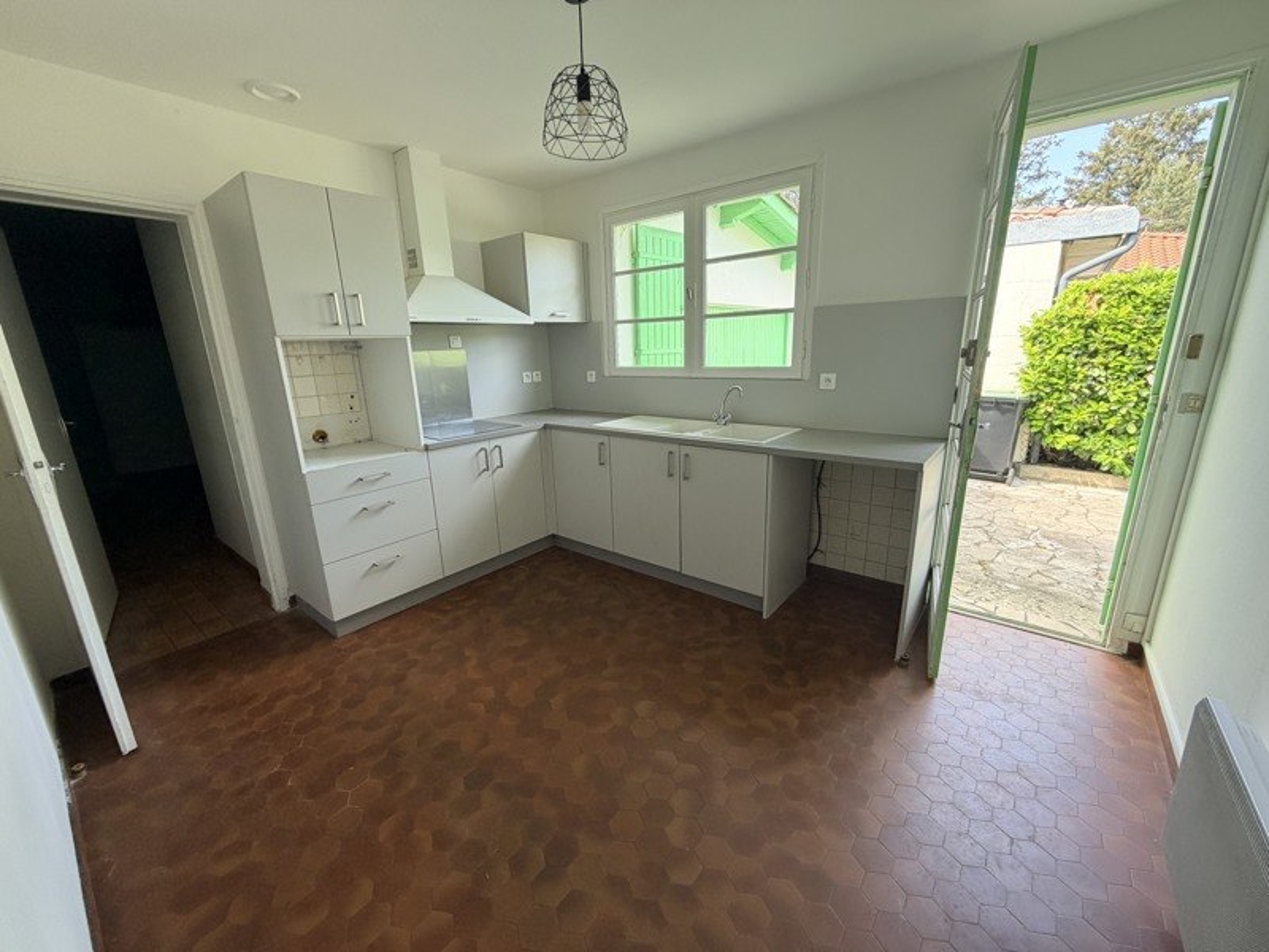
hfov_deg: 102.1
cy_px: 476
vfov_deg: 85.7
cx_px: 634
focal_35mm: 14
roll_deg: +1.9
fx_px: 513
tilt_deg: -14.3
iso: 125
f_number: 2.2
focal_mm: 2.22
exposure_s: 1/121
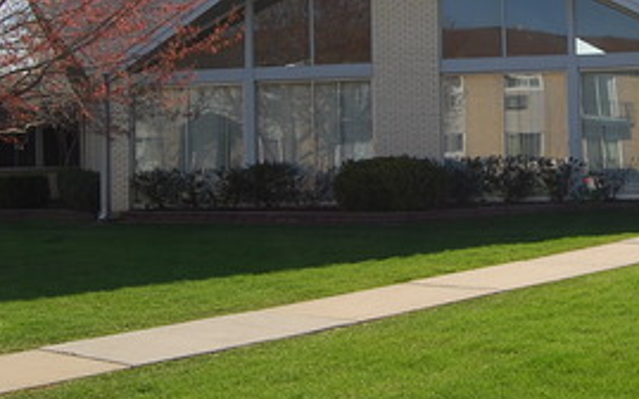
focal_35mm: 69
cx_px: 513
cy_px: 90
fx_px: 1205
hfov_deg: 29.0
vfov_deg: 18.7
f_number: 8
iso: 100
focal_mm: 19
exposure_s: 1/200
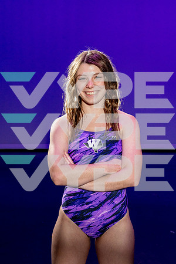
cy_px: 132
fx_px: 389
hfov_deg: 25.5
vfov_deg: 37.5
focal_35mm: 53
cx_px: 88
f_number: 9
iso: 2500
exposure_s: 1/250
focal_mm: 53
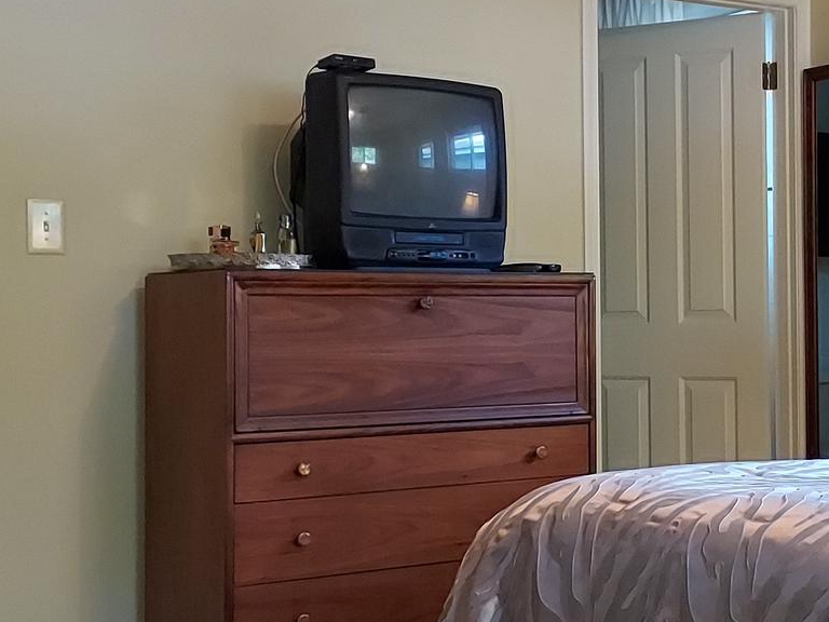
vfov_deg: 22.9
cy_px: 301
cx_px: 707
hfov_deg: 29.3
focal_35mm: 64
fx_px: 1533
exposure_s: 1/60
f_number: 1.8
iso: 400
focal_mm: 4.6
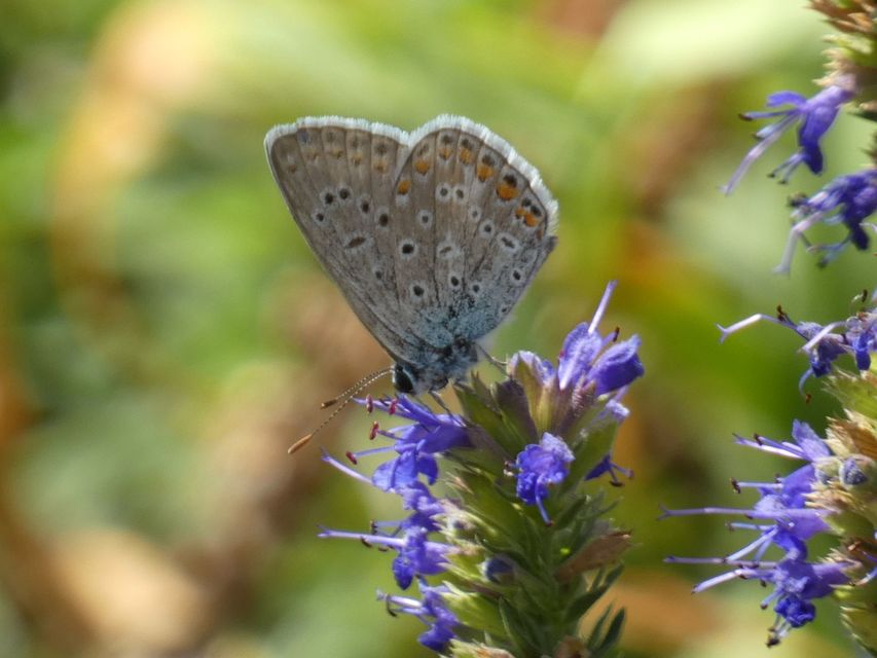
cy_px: 329
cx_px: 438
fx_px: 19181
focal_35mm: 757
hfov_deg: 2.6
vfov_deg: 2.0
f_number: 5.6
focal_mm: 135.6
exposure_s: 1/100
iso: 100
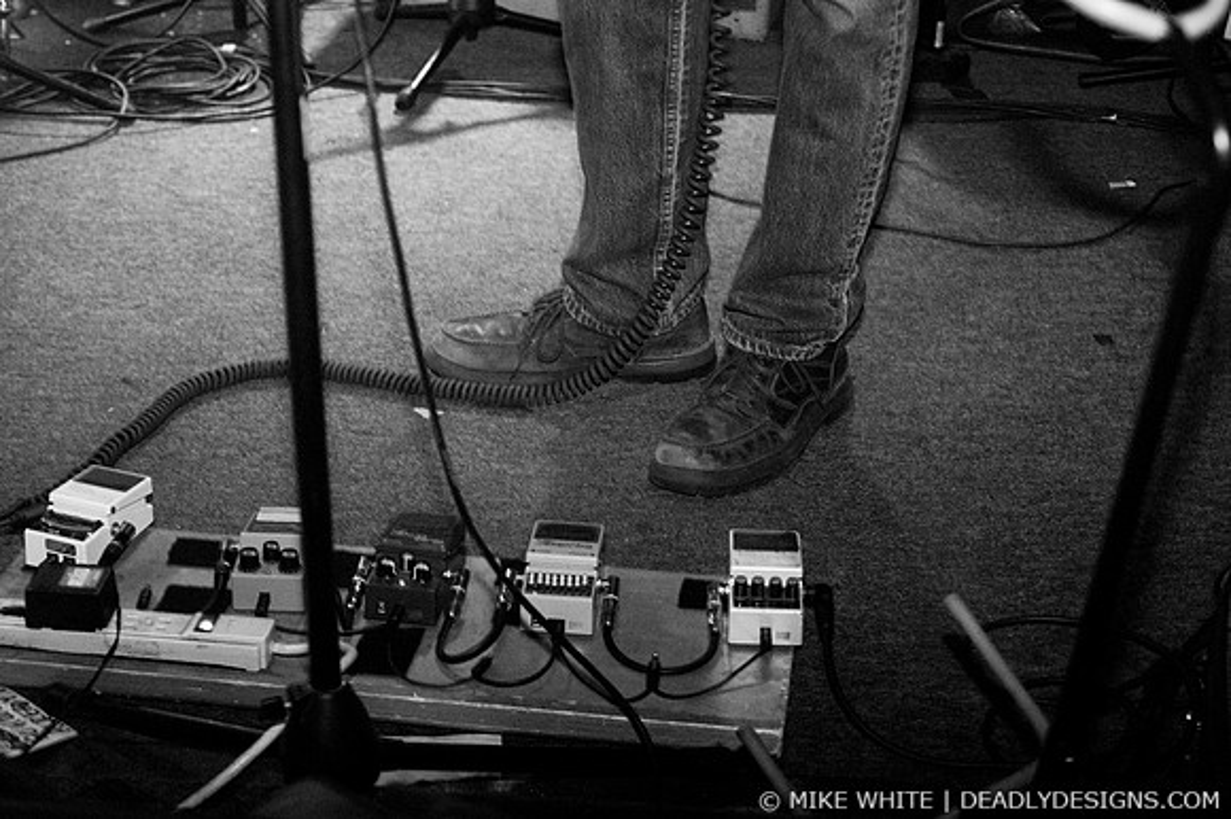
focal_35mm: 66
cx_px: 616
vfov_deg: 20.6
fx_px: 2255
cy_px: 410
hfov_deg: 30.5
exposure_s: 1/40
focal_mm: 44
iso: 800
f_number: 2.8
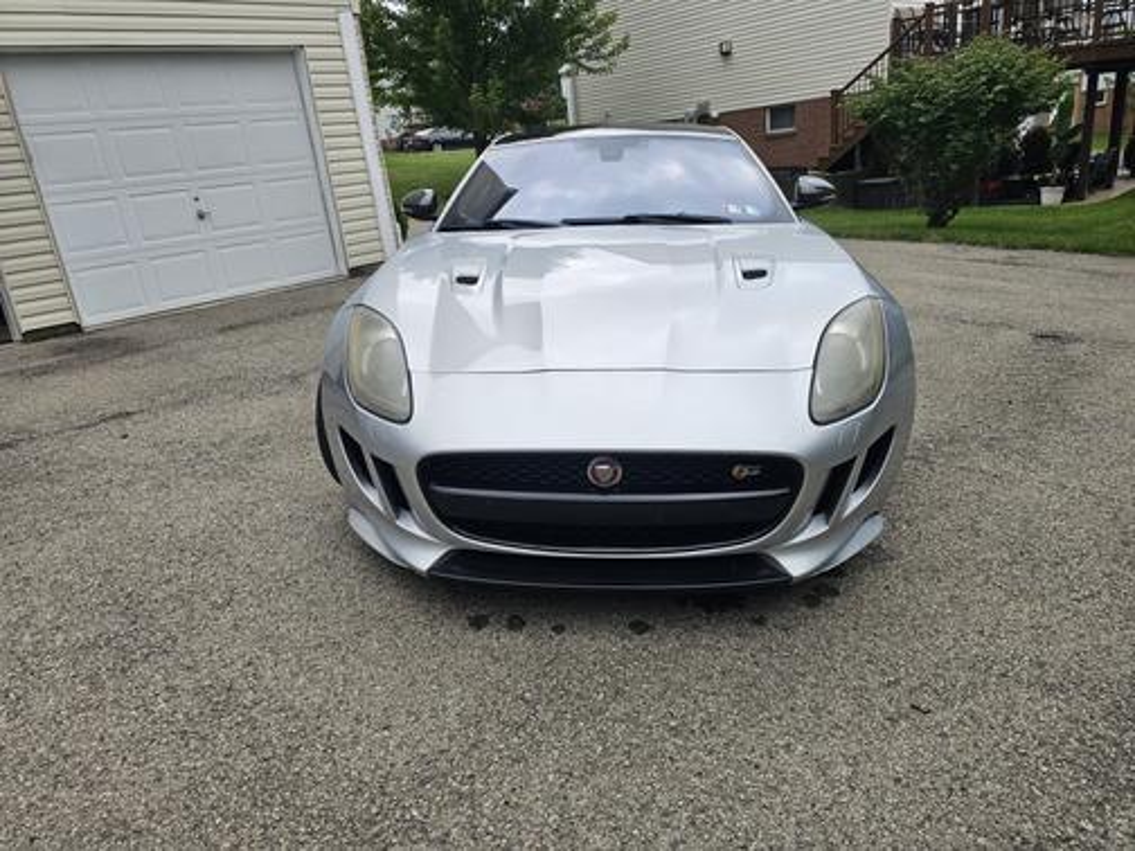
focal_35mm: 23
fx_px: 754
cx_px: 568
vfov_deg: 58.9
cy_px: 426
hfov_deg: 73.9
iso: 10
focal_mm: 6.3
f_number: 1.7
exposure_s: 1/492
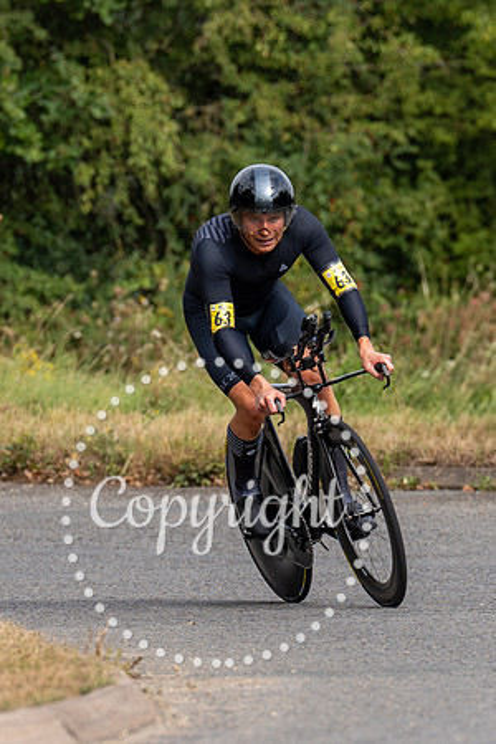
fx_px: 10573
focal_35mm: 512
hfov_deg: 2.7
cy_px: 375
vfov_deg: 4.0
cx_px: 217
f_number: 4
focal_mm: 200
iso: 125
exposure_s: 1/1000
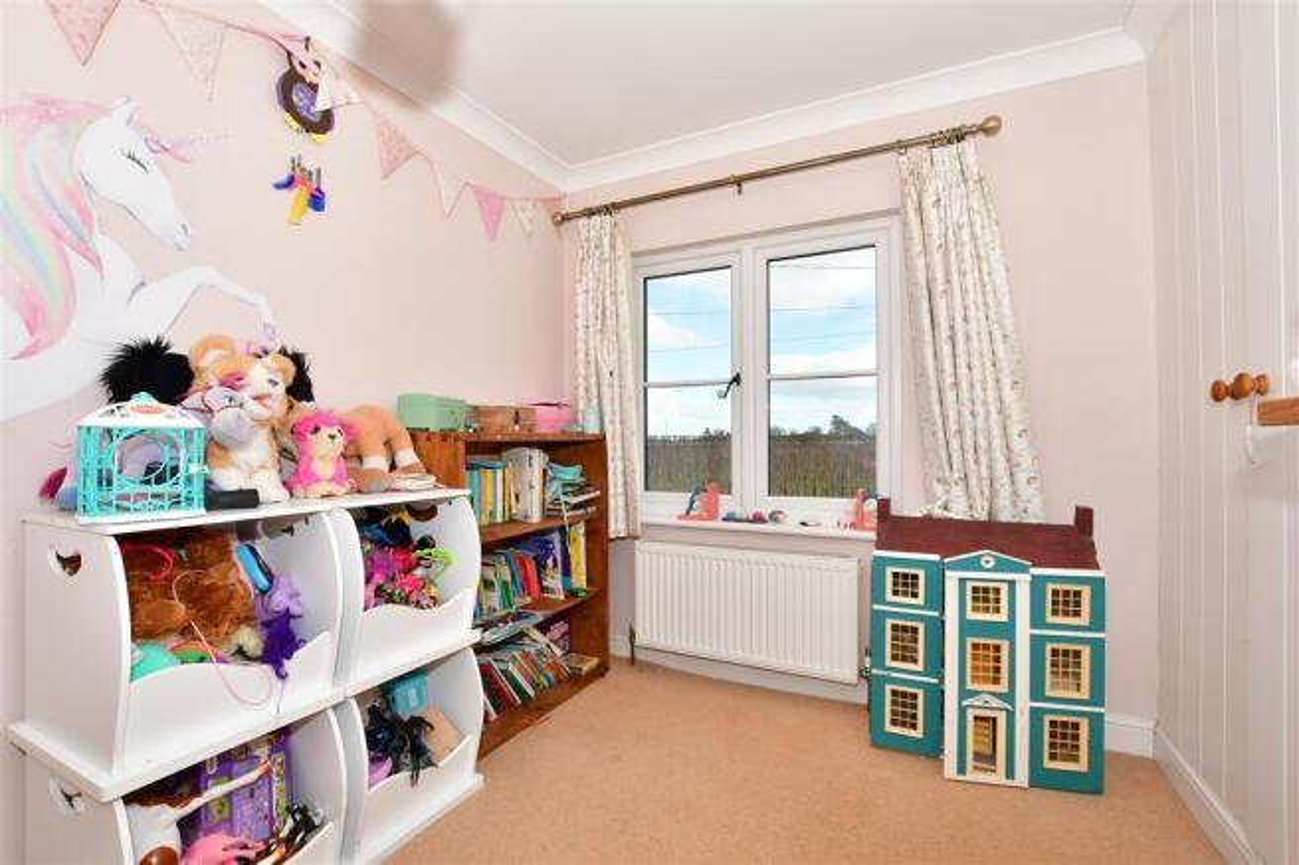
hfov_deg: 100.4
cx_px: 650
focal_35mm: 15
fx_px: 541
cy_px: 432
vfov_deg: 77.3
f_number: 8
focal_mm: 10
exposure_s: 1/250
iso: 320
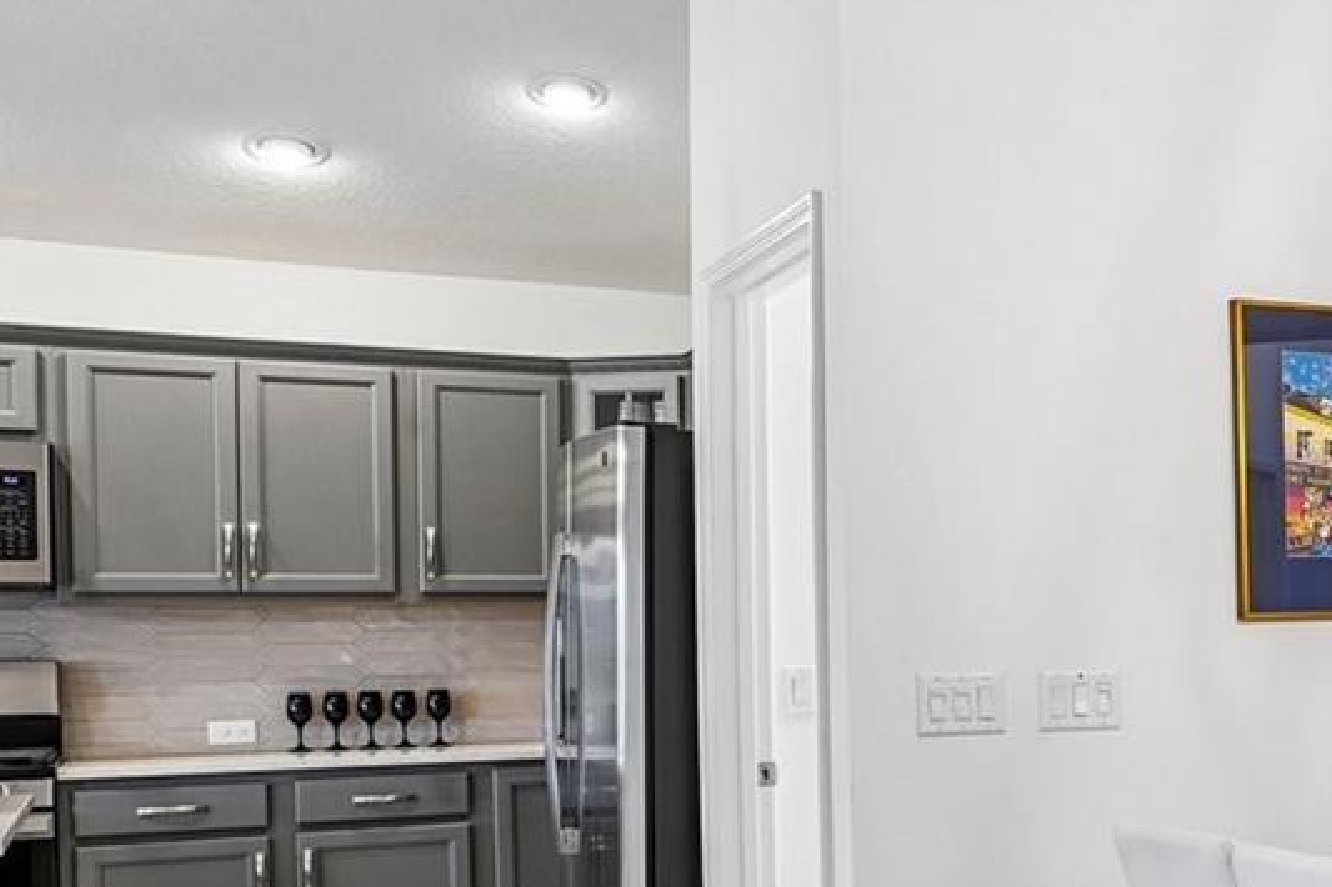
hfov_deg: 28.4
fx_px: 1997
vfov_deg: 24.8
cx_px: 1834
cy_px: 657
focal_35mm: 54
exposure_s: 1/13
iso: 400
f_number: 8
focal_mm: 18
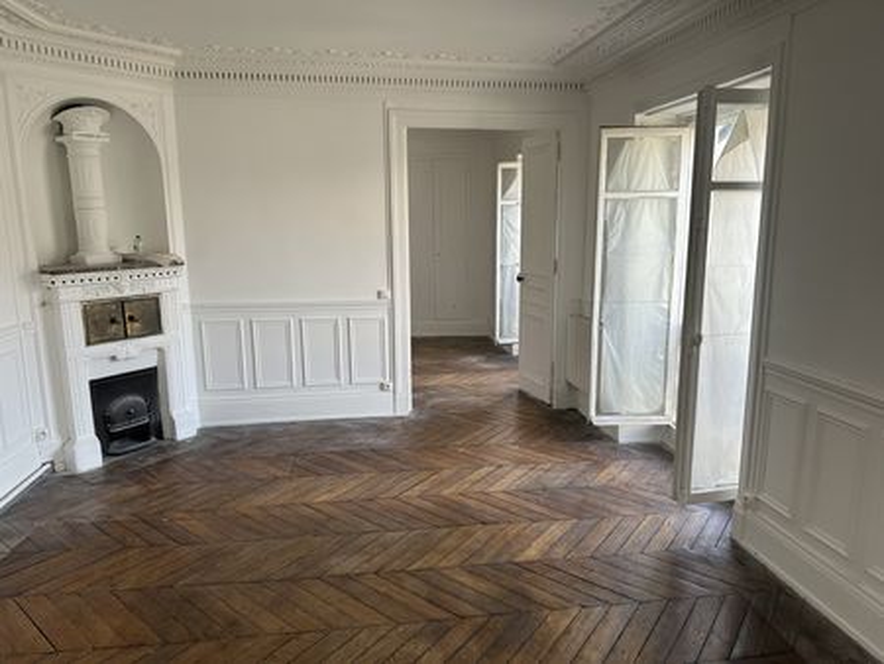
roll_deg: +1.5
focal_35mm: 24
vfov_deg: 56.9
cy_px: 332
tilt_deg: -11.0
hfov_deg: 71.6
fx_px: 613
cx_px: 442
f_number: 1.78
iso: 64
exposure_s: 1/196
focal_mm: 6.86
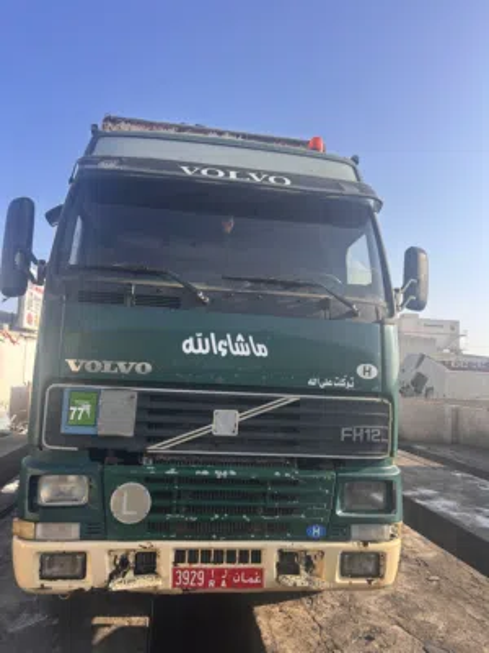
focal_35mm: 26
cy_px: 326
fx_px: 490
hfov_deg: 53.1
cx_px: 244
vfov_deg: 67.3
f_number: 1.5
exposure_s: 1/1901
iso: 50
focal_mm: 5.7
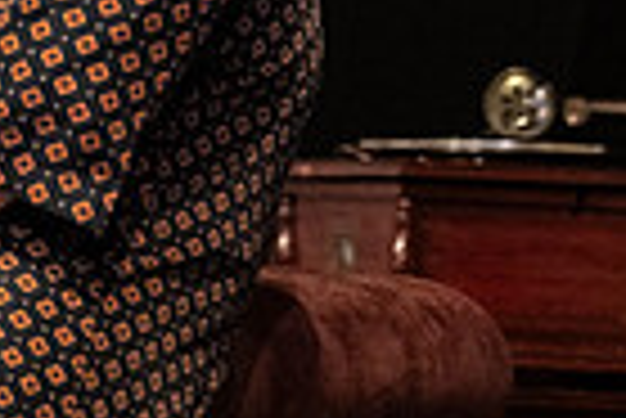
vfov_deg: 2.5
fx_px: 9522
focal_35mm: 547
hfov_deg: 3.8
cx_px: 477
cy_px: -294
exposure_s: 1/250
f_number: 3.2
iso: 2000
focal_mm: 87.1
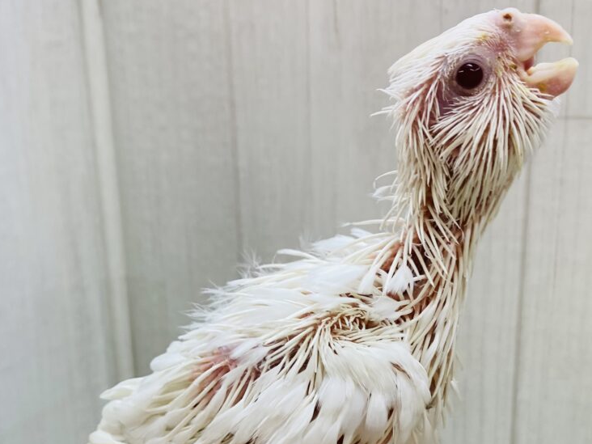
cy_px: 306
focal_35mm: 41
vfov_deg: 34.7
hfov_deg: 45.8
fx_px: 701
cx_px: 281
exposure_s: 1/100
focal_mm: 4.25
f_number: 1.8
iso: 80
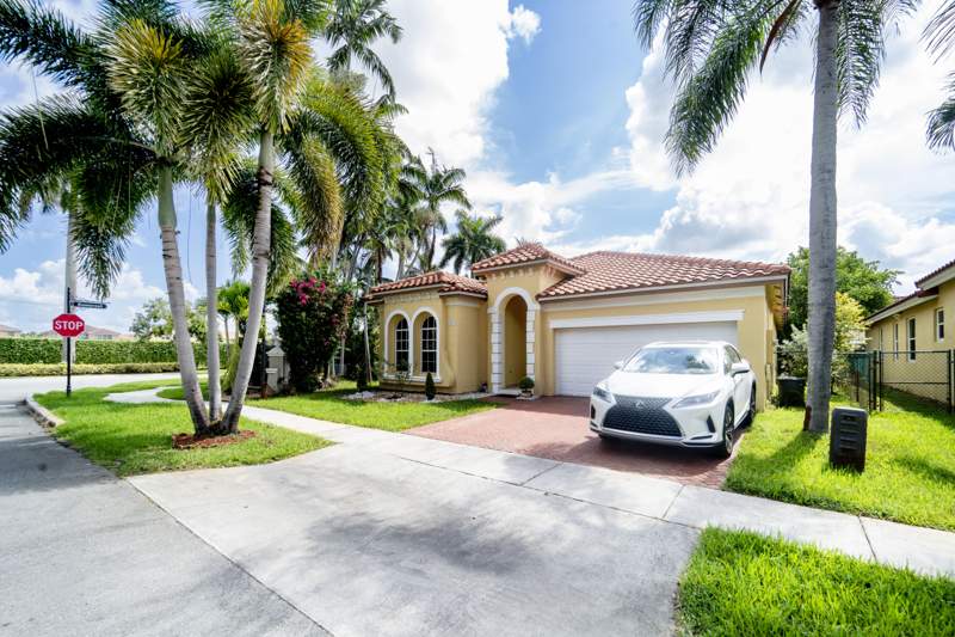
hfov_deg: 104.3
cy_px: 318
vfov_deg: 81.2
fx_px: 371
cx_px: 478
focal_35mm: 14
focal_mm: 14
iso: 320
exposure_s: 1/200
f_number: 10
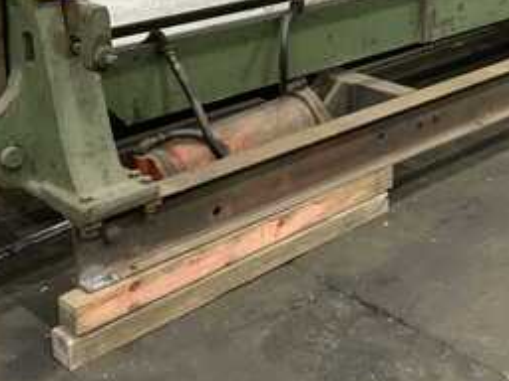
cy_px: 24
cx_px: 380
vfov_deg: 21.1
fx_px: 1000
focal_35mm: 68
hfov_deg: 28.2
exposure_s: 1/60
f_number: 1.8
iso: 160
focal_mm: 3
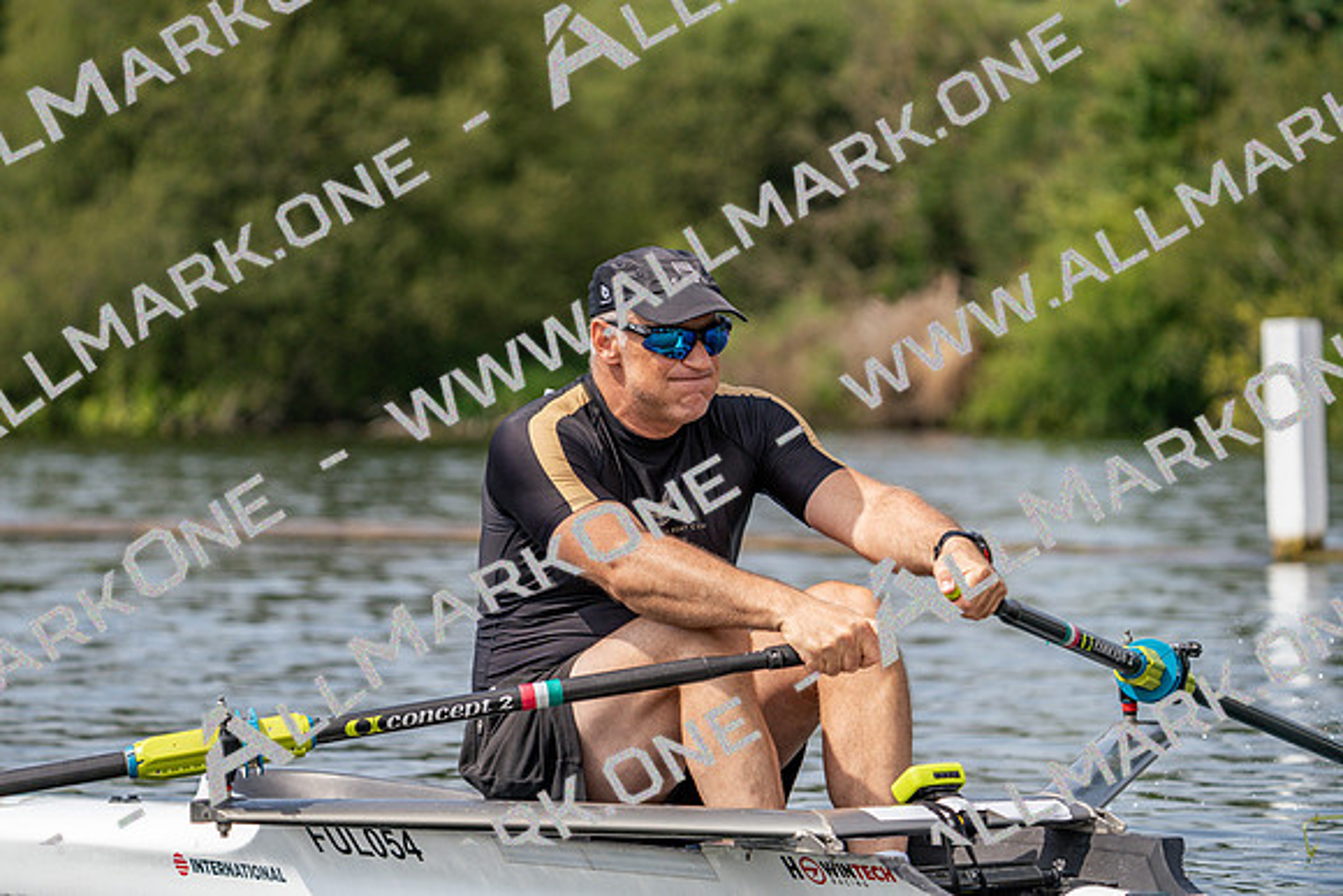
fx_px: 7463
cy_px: 448
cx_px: 672
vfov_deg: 6.9
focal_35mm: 200
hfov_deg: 10.3
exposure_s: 1/1600
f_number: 5.6
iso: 320
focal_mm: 200
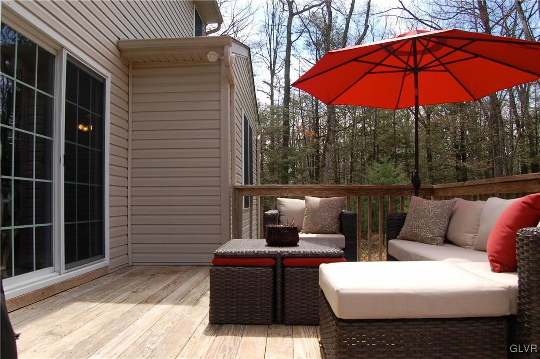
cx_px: 270
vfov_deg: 47.8
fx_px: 405
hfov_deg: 67.4
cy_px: 180
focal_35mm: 27
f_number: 7.1
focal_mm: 18
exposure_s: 1/200
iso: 200
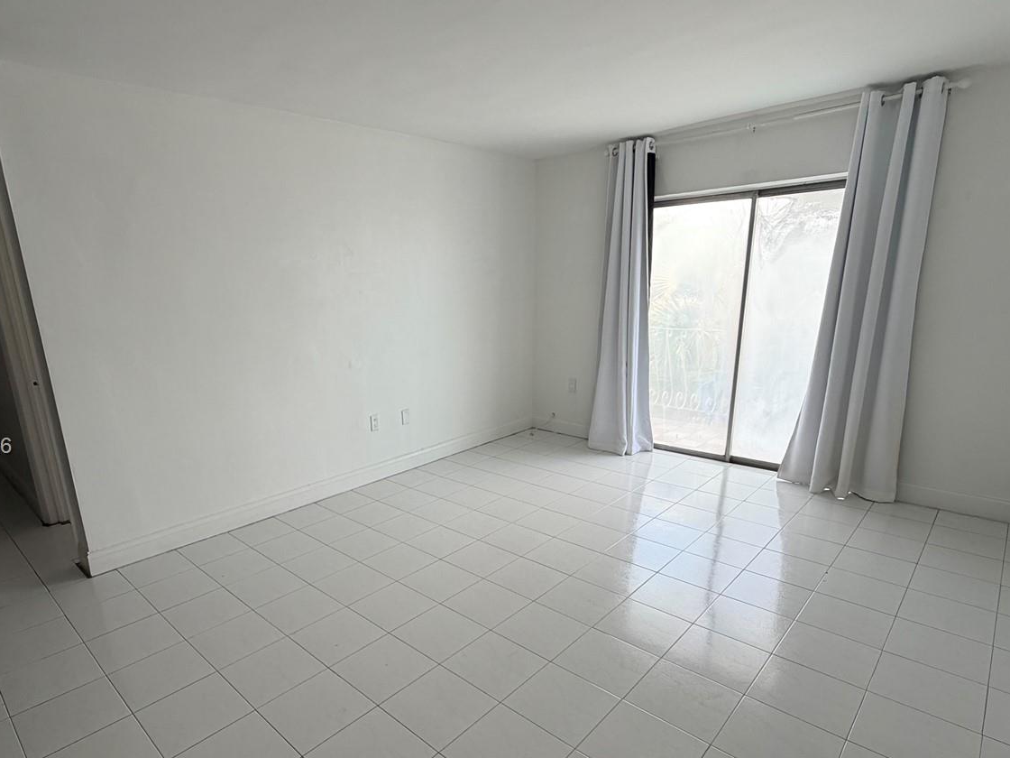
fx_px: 584
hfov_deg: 81.5
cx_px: 453
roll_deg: +1.7
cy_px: 448
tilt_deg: -16.6
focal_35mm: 20
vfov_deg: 65.5
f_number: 2.2
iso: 64
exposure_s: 1/121
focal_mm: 2.22
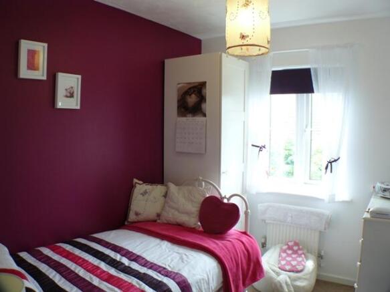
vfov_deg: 39.6
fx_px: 406
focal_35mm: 36
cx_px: 195
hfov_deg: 51.4
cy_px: 146
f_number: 2.8
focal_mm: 6
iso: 100
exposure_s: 1/30
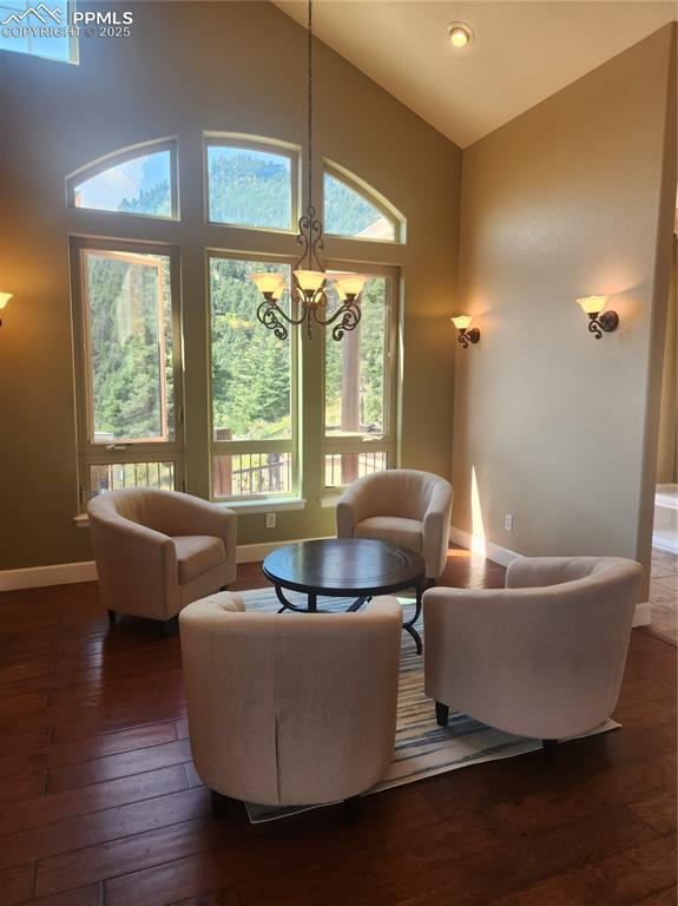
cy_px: 453
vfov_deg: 74.0
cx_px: 339
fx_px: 601
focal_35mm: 23
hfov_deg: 58.8
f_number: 1.8
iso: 32
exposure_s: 1/120
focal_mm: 5.4
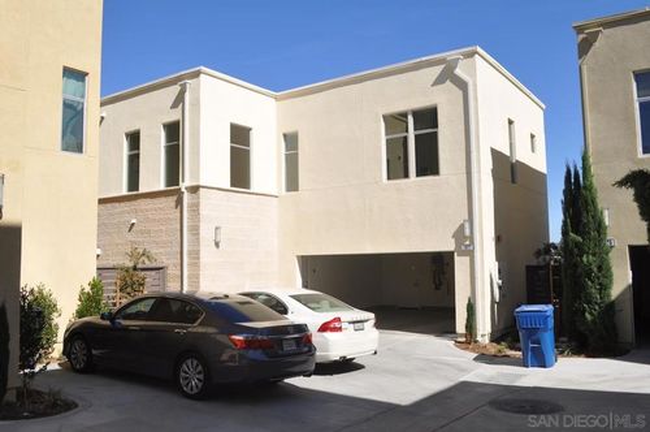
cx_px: 325
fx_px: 541
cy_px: 216
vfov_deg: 43.5
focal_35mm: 30
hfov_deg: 62.0
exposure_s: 1/500
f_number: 10
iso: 200
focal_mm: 20
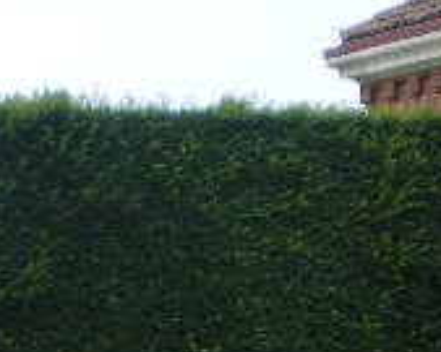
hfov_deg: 10.6
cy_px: 540
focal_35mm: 173
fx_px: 2257
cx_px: -287
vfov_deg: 8.7
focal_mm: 8.4
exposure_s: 1/160
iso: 64
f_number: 3.7
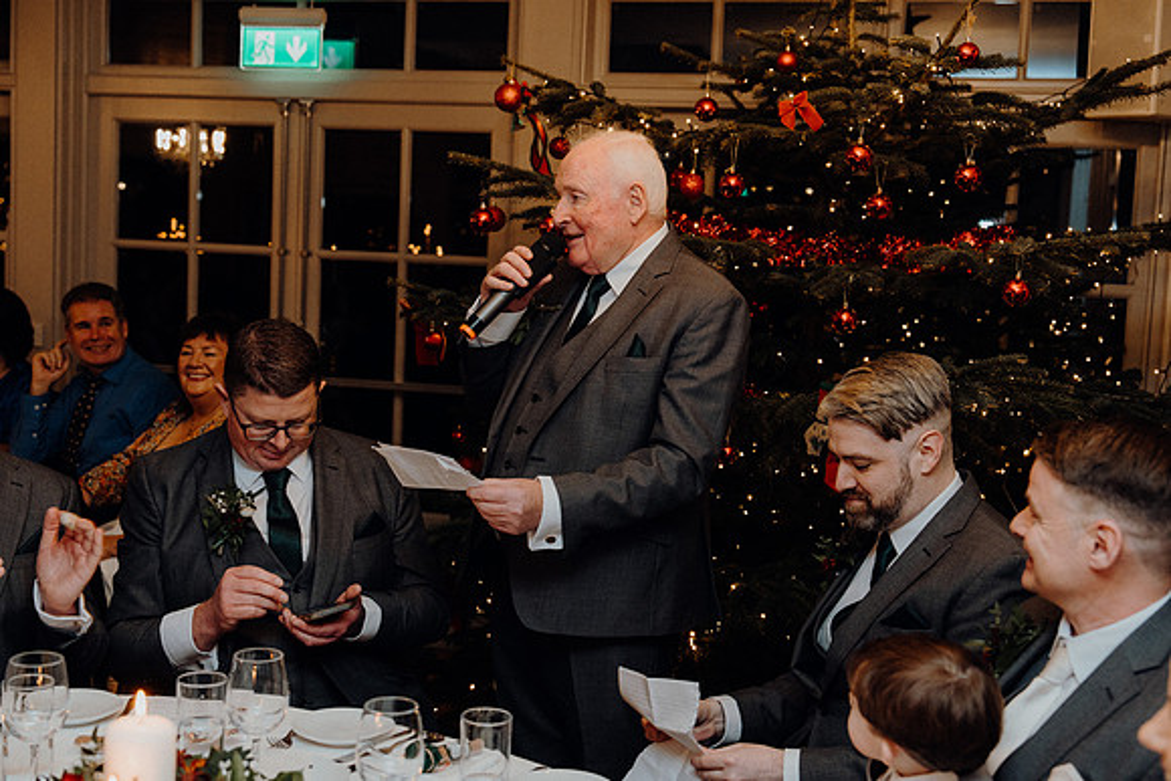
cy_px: 390
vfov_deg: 29.3
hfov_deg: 42.7
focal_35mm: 46
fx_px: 1497
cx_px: 586
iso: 2500
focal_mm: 46
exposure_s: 1/160
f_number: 3.5
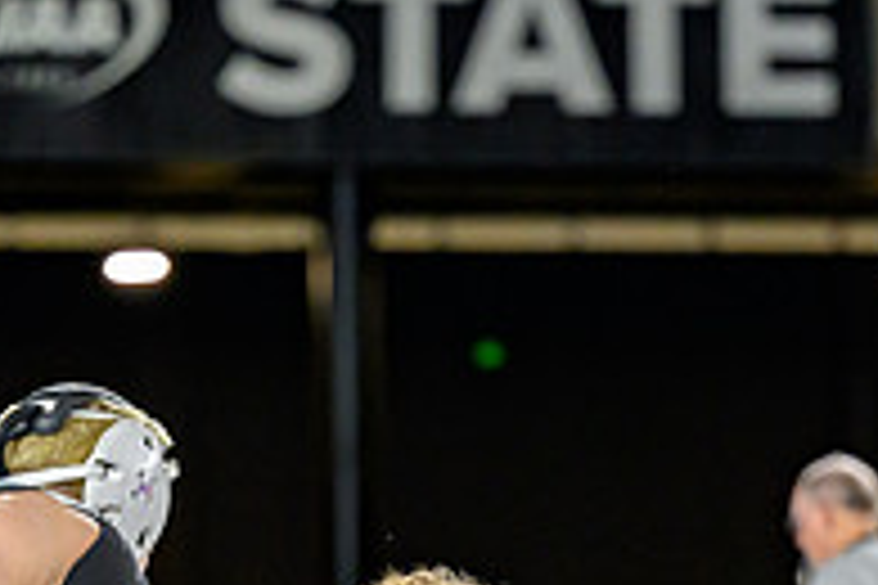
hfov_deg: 5.9
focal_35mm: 347
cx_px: 261
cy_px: 694
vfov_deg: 4.0
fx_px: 8462
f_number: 2.8
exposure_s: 1/800
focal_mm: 105
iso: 2500
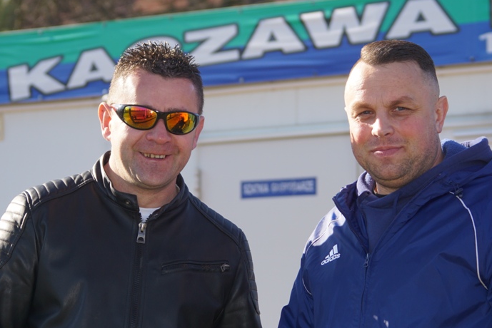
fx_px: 2133
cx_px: 258
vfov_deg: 8.8
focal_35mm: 156
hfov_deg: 13.2
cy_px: 194
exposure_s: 1/200
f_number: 5
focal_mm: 70
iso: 100
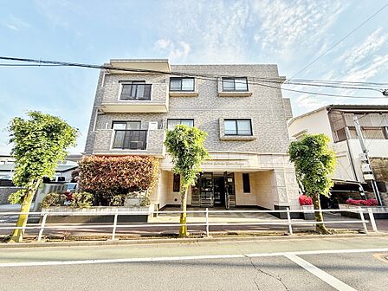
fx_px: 157
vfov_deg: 85.7
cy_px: 146
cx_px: 194
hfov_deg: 102.1
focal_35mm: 14
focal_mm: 2.22
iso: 50
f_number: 2.2
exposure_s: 1/331
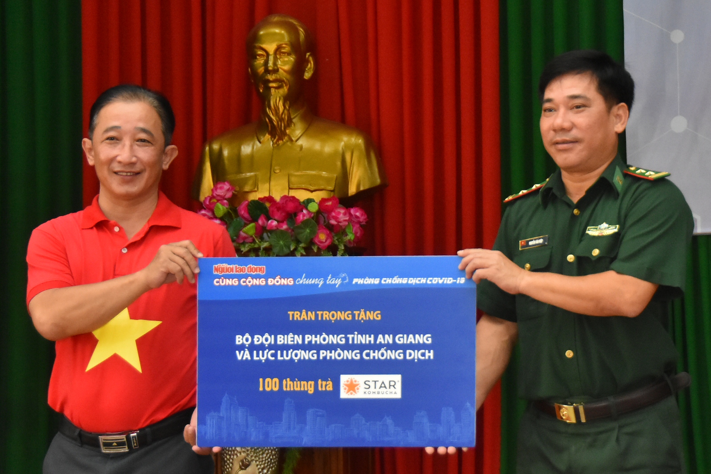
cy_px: 237
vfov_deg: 19.7
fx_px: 1363
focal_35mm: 69
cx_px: 356
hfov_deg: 29.2
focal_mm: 46
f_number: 4.5
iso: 2500
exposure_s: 1/200
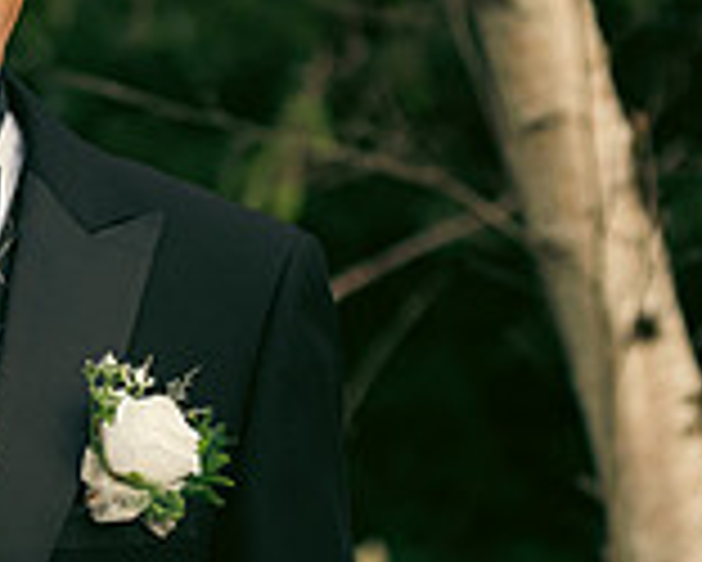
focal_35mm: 279
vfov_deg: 5.6
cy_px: 245
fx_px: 5800
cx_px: -306
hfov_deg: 6.8
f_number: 3.5
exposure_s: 1/200
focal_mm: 80
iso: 320
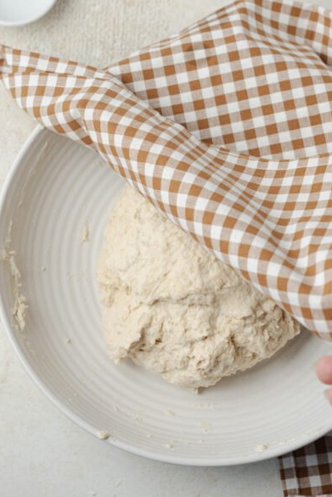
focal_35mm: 64
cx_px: 183
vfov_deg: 31.4
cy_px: 236
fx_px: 885
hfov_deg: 21.2
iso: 200
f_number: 5.6
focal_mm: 50
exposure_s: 1/30
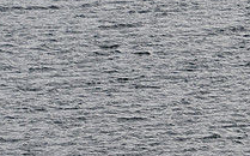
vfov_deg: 2.1
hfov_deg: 3.4
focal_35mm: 615
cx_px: 263
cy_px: 157
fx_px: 4185
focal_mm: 145
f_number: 8
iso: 125
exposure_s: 1/500
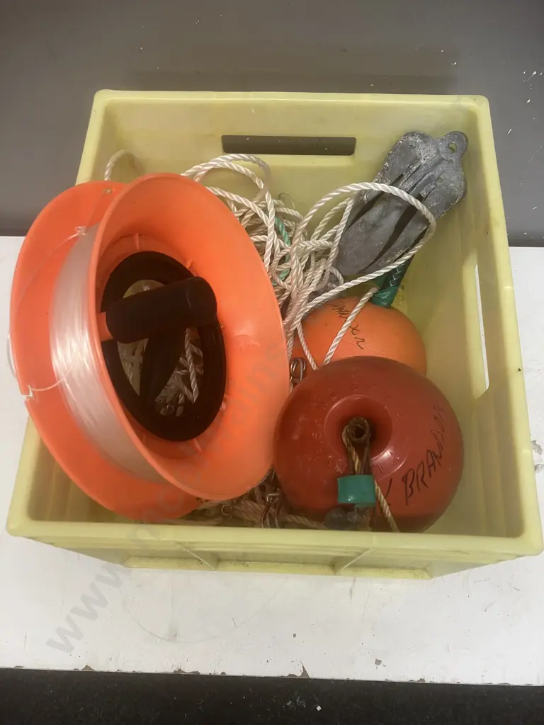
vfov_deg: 63.4
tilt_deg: -66.2
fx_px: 587
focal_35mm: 28
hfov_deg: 49.7
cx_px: 272
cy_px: 362
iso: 64
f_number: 1.8
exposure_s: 1/50
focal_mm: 3.99
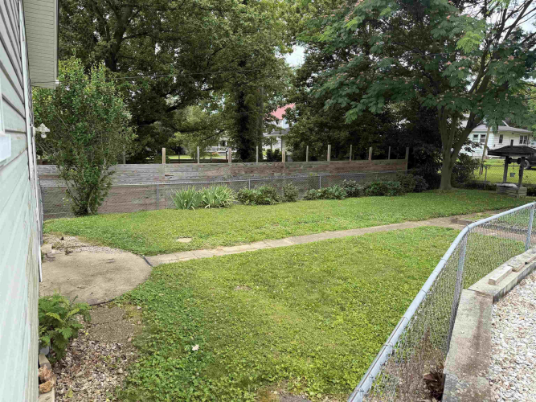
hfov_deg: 71.6
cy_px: 201
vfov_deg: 56.8
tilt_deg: -9.3
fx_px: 372
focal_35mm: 24
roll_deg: -1.1
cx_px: 268
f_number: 1.78
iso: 80
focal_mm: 6.76
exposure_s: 1/1553
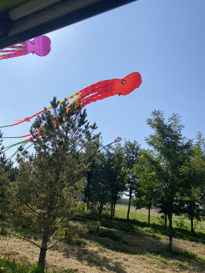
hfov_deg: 53.1
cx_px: 102
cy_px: 136
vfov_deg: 67.3
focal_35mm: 26
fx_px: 205
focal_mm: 4.25
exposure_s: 1/5236
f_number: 1.8
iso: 32
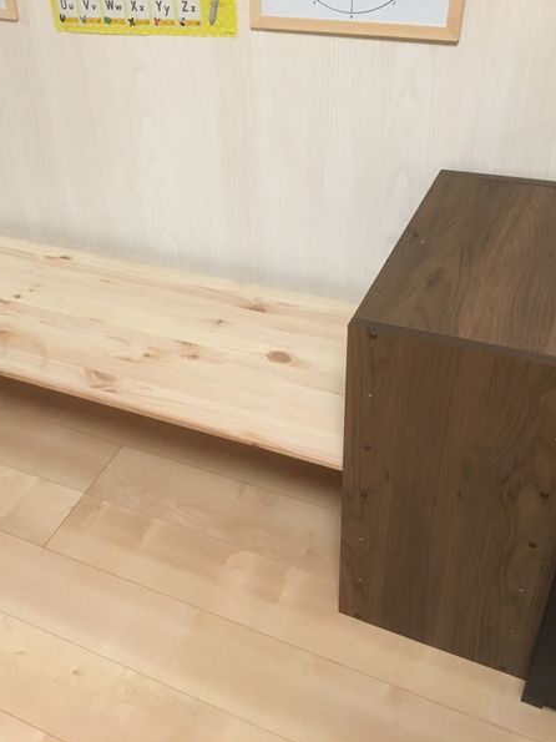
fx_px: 836
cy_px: 372
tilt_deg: -37.8
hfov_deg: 36.0
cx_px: 140
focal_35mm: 39
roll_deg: +8.3
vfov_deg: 47.9
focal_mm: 4.15
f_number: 2.2
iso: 200
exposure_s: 1/24
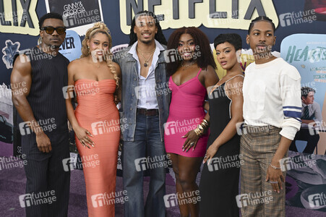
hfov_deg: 50.7
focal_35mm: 38
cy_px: 108
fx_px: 344
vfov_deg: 35.0
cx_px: 163
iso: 800
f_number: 5.6
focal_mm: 38
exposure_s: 1/250
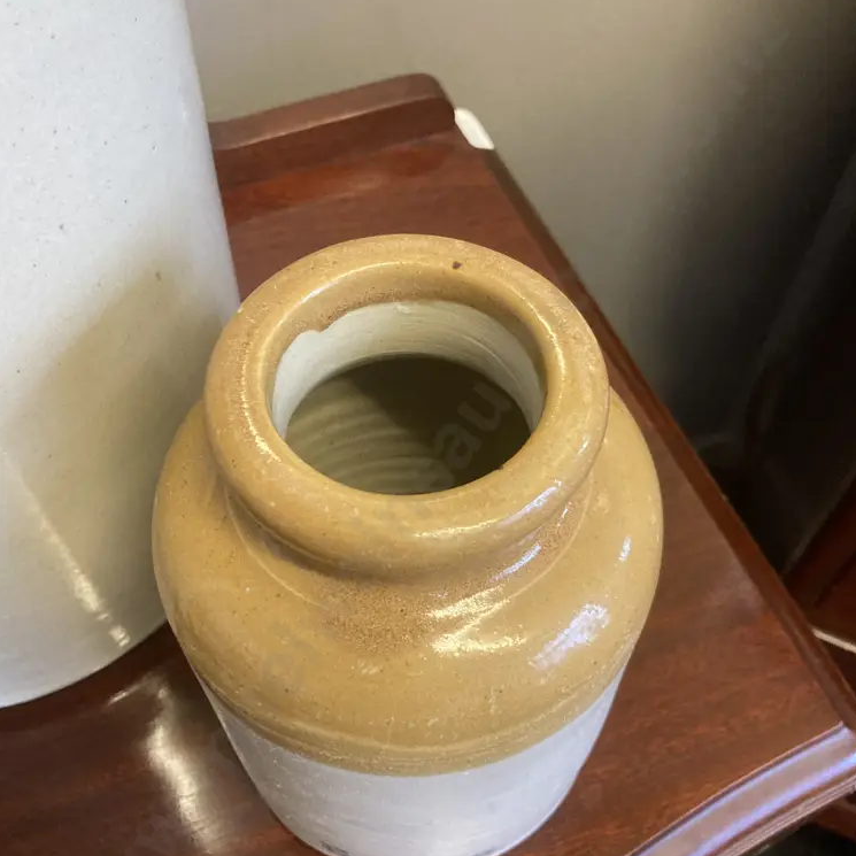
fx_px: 951
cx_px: 421
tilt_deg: -57.1
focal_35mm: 34
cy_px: 491
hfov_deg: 48.4
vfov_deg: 48.3
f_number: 1.8
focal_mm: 3.99
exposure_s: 1/50
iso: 320
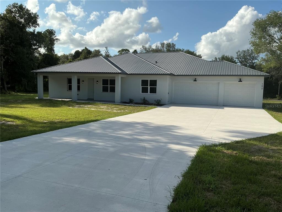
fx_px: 228
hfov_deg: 63.4
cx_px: 141
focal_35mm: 28
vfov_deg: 49.7
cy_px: 106
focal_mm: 3
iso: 25
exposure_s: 1/2141
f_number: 1.8
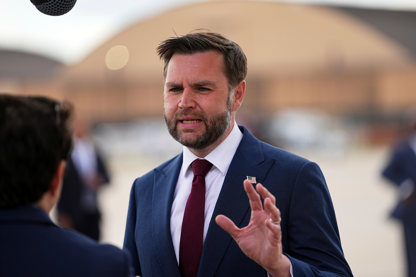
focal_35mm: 188
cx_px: 208
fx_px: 2172
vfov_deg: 7.3
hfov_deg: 10.9
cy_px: 138
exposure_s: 1/1250
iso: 125
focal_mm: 188
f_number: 2.8
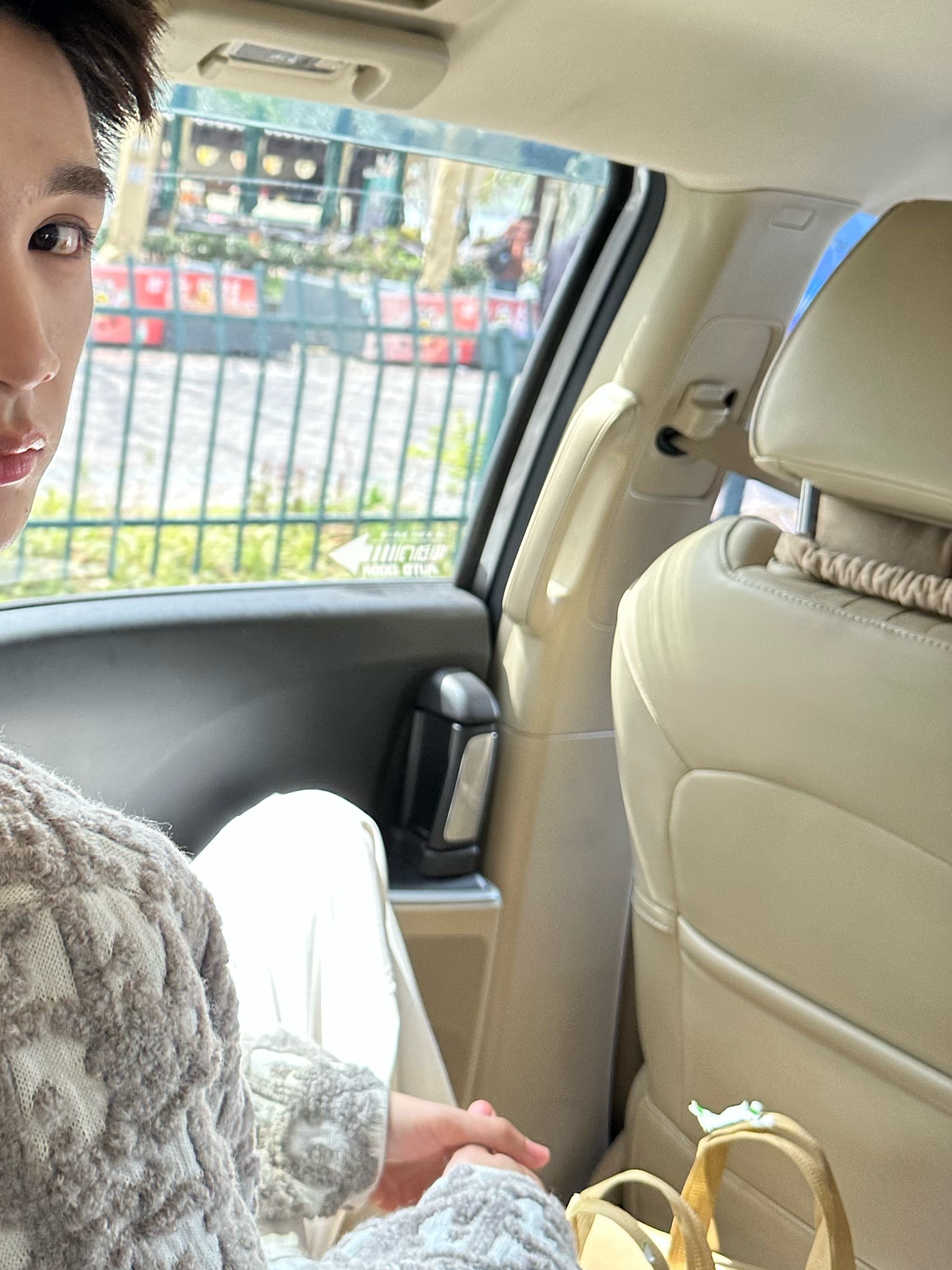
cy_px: 491
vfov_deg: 41.8
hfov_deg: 31.0
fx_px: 1650
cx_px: 132
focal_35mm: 45
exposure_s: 1/60
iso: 125
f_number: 1.5
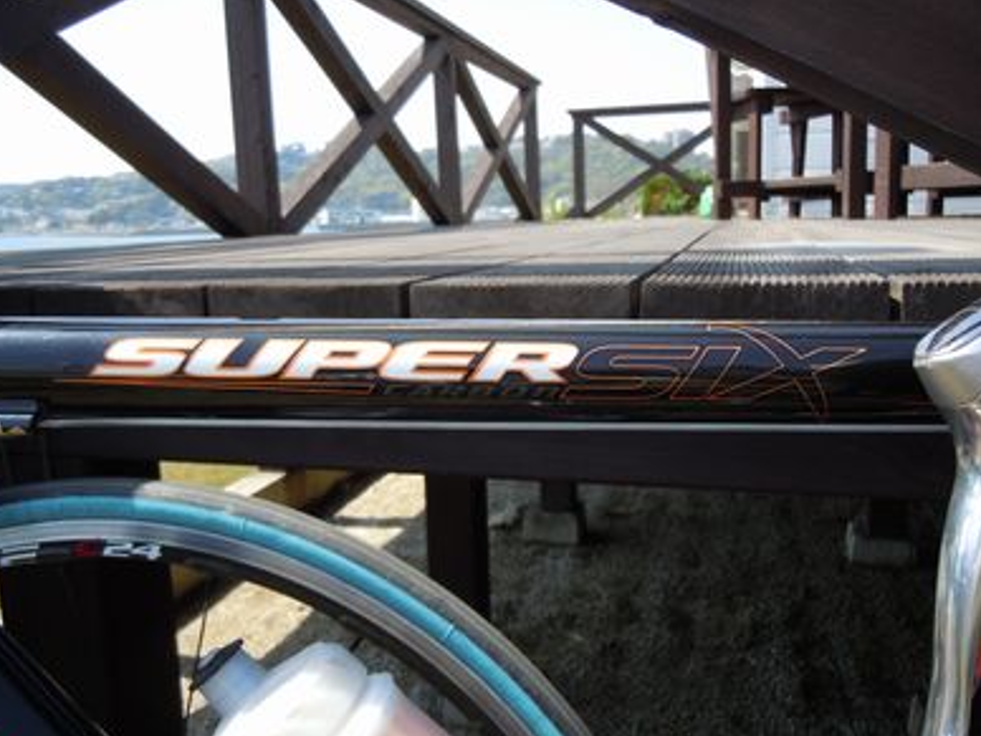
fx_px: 964
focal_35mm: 34
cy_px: 369
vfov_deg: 41.8
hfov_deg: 54.0
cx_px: 488
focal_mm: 5.9
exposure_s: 1/320
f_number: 4
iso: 100
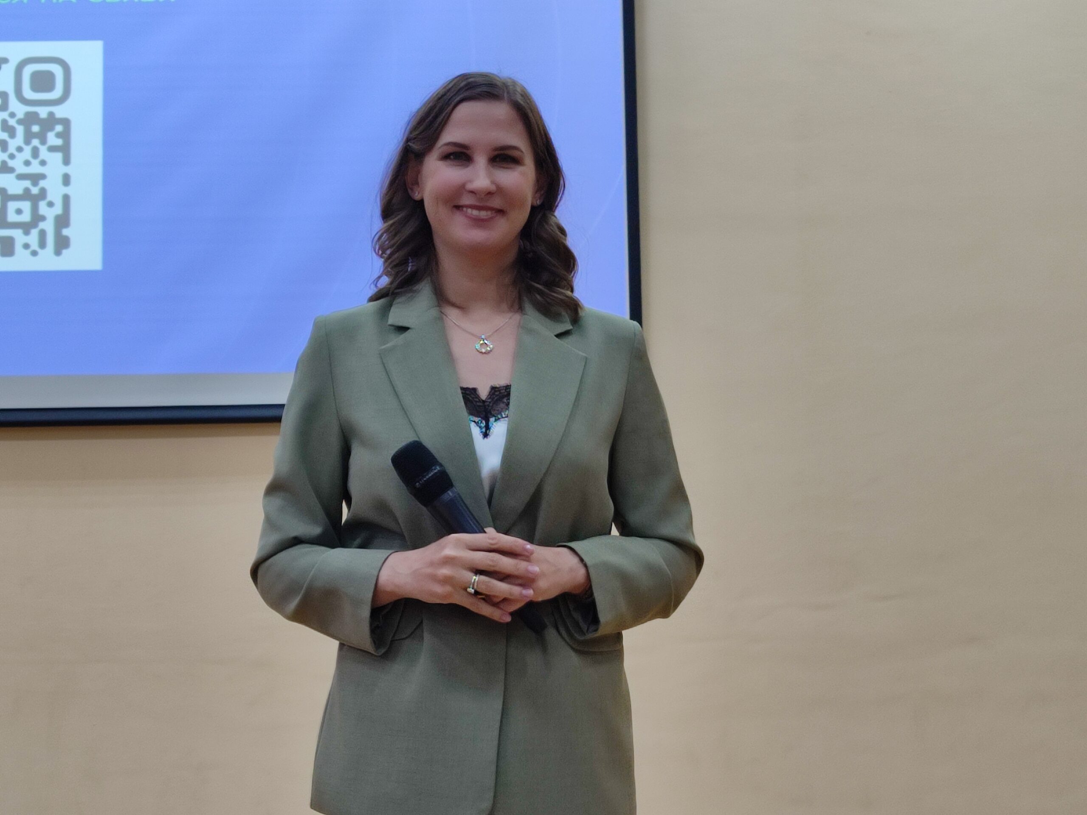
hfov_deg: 69.4
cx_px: 544
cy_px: 408
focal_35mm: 25
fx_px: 785
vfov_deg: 54.9
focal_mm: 6.04
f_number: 1.9
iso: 247
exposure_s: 1/33
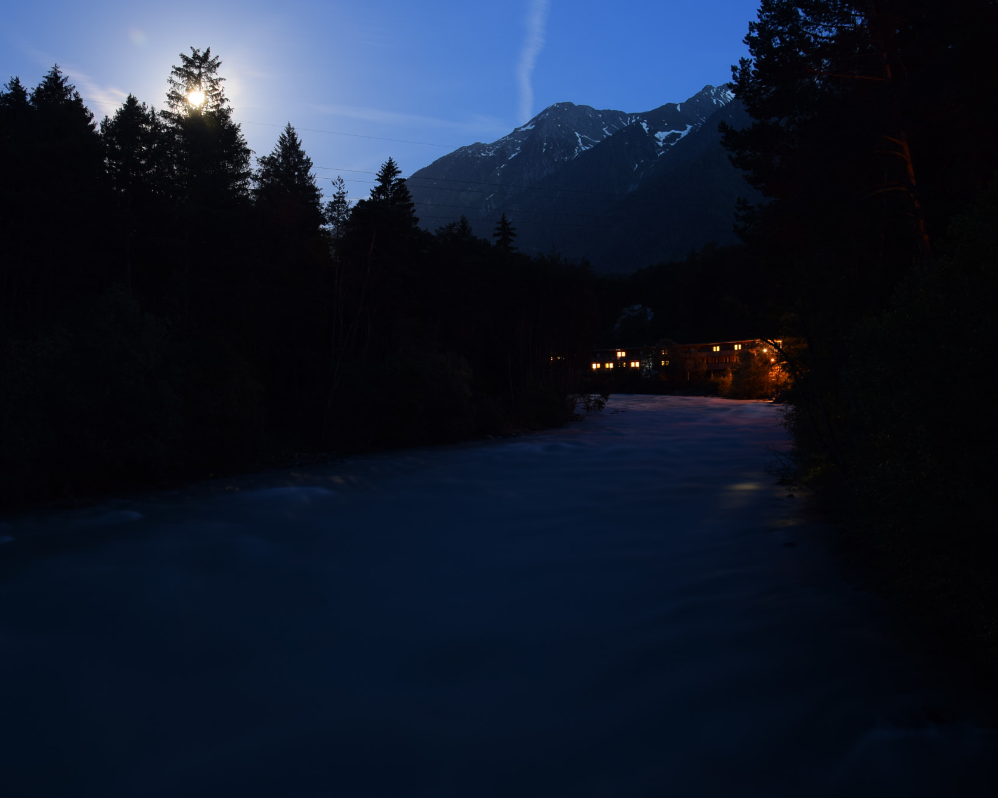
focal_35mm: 31
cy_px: 394
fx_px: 916
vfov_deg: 47.1
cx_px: 446
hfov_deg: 57.1
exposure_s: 69.5
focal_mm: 18
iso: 100
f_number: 8
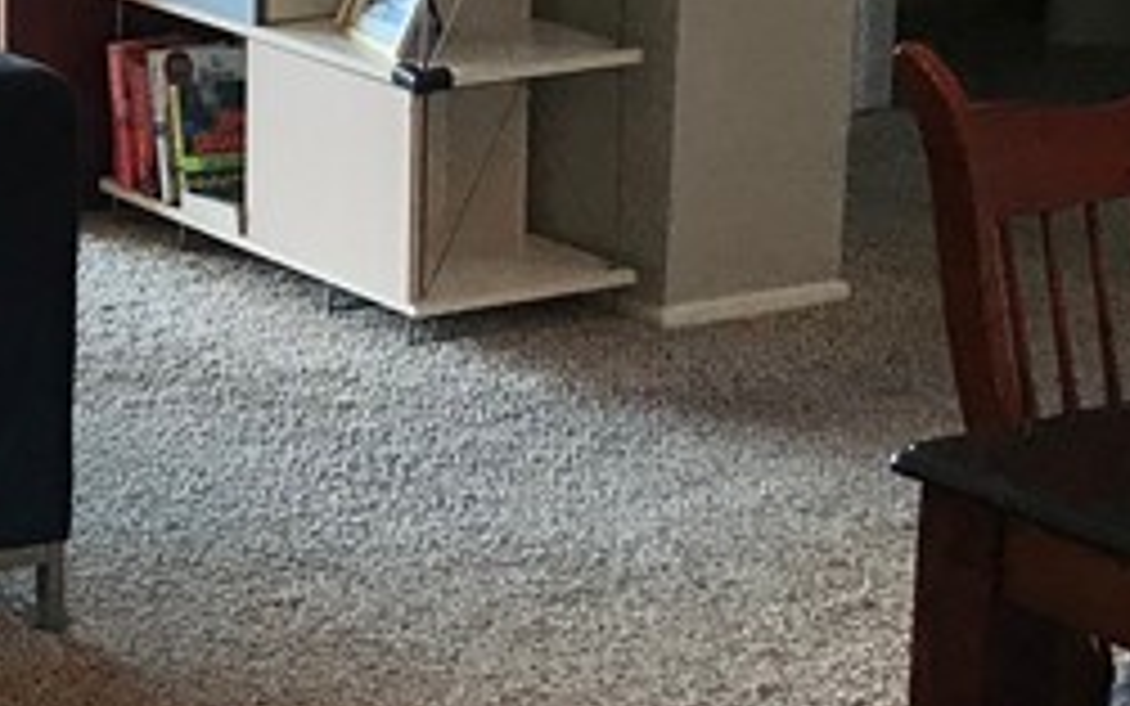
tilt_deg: -8.4
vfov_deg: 10.6
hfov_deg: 15.8
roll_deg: +0.4
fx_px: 3727
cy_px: -162
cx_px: -581
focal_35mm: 121
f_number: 1.8
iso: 20
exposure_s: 1/30
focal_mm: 3.99
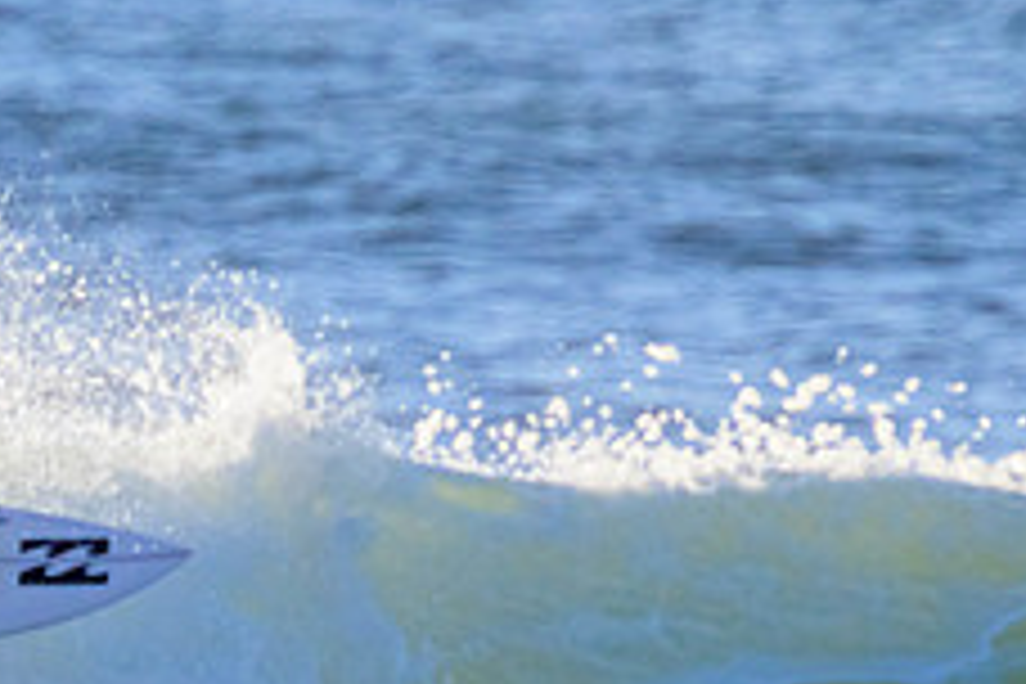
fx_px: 79566
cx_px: -58
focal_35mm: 2792
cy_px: 905
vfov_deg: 0.5
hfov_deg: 0.7
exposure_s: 1/2000
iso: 1400
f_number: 11
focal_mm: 800
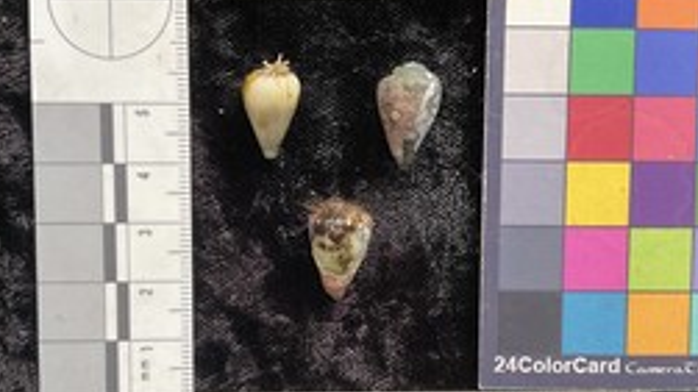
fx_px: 814
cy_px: 235
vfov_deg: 27.0
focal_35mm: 44
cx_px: 353
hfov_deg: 46.4
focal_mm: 3
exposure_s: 1/60
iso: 125
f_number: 1.8
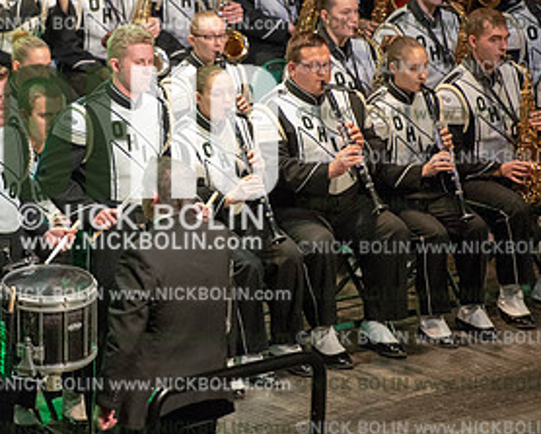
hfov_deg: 4.9
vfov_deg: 4.0
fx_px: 6267
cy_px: 158
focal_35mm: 391
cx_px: 140
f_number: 2.8
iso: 8000
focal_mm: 200
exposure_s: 1/800
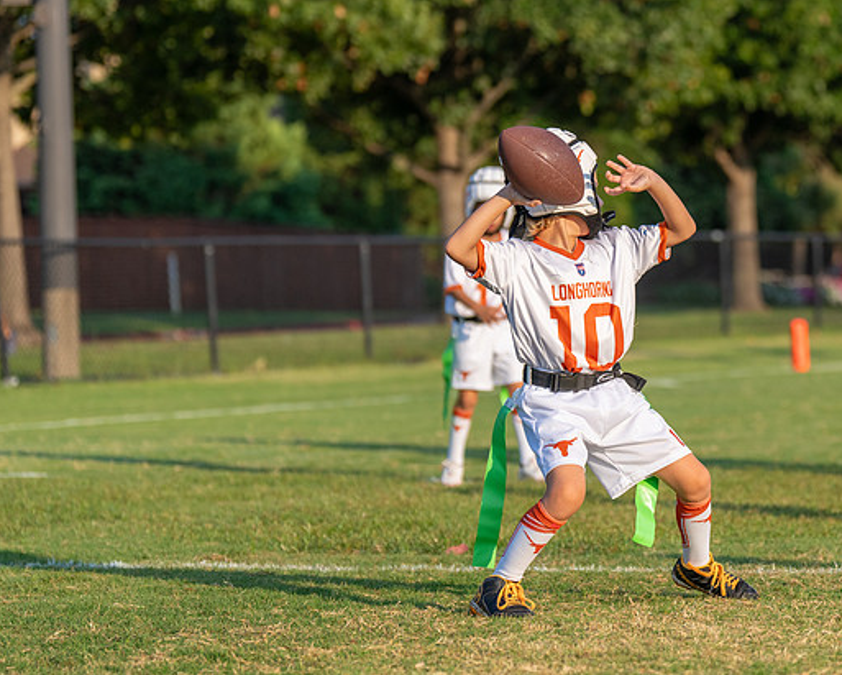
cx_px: 597
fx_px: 3765
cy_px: 290
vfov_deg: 10.2
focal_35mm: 151
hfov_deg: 12.7
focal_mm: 93
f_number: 2.8
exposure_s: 1/3200
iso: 250
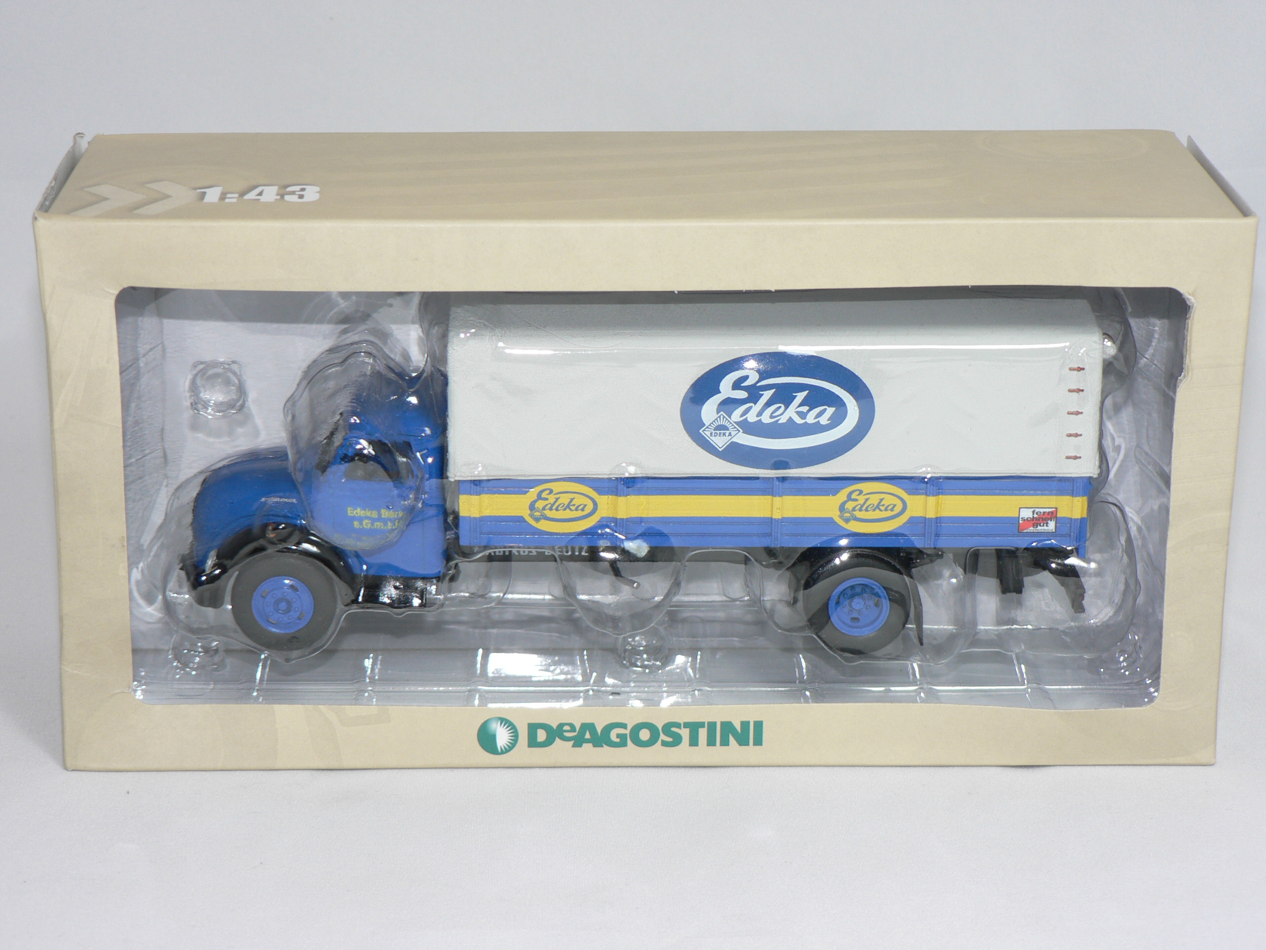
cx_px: 633
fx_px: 2999
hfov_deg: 23.8
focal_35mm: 82
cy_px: 475
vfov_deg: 18.0
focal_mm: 13.7
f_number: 3.2
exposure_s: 1/60
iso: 80
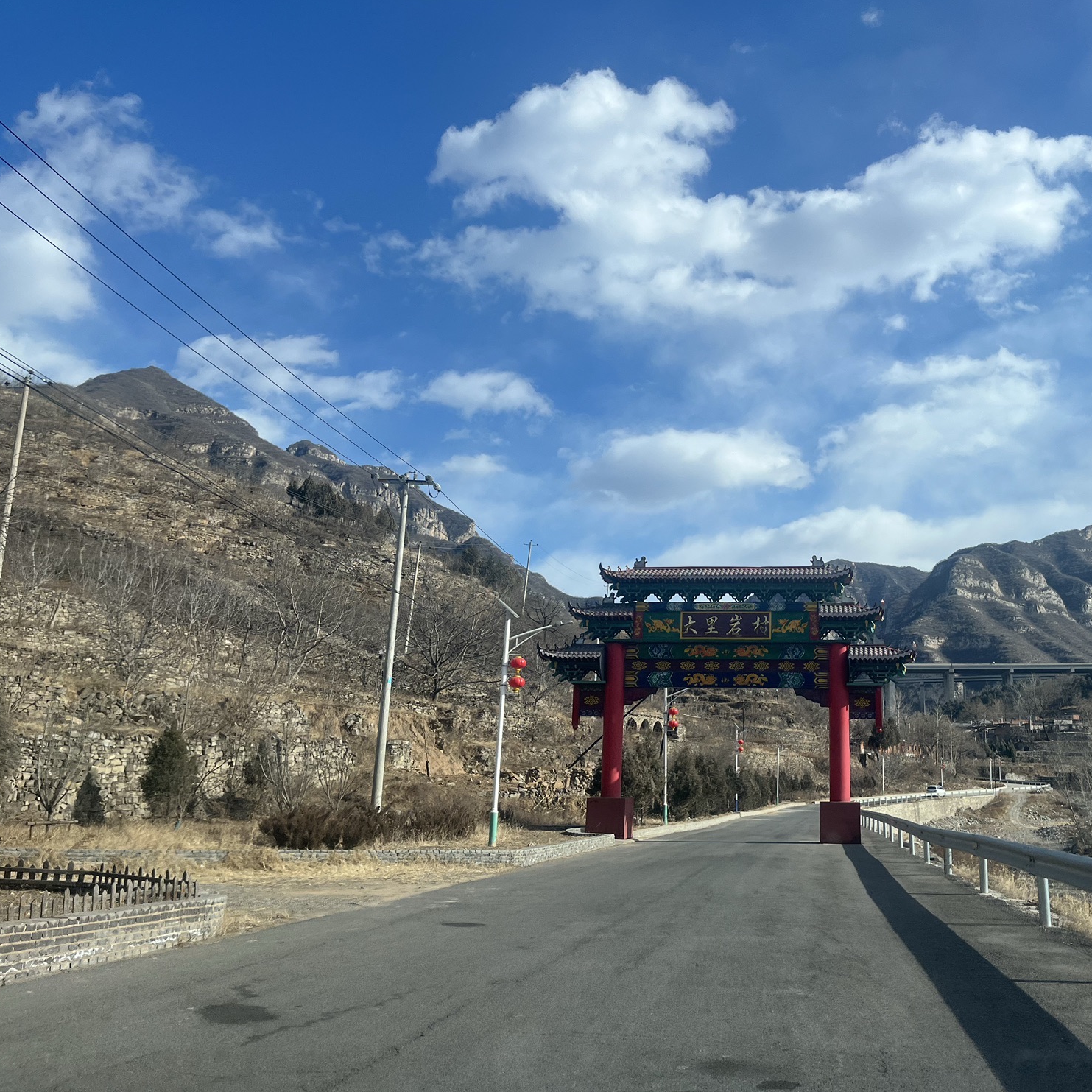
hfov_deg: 51.7
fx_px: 1106
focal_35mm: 31
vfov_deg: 52.5
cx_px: 714
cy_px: 549
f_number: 1.6
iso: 50
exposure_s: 1/2632
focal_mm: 5.1
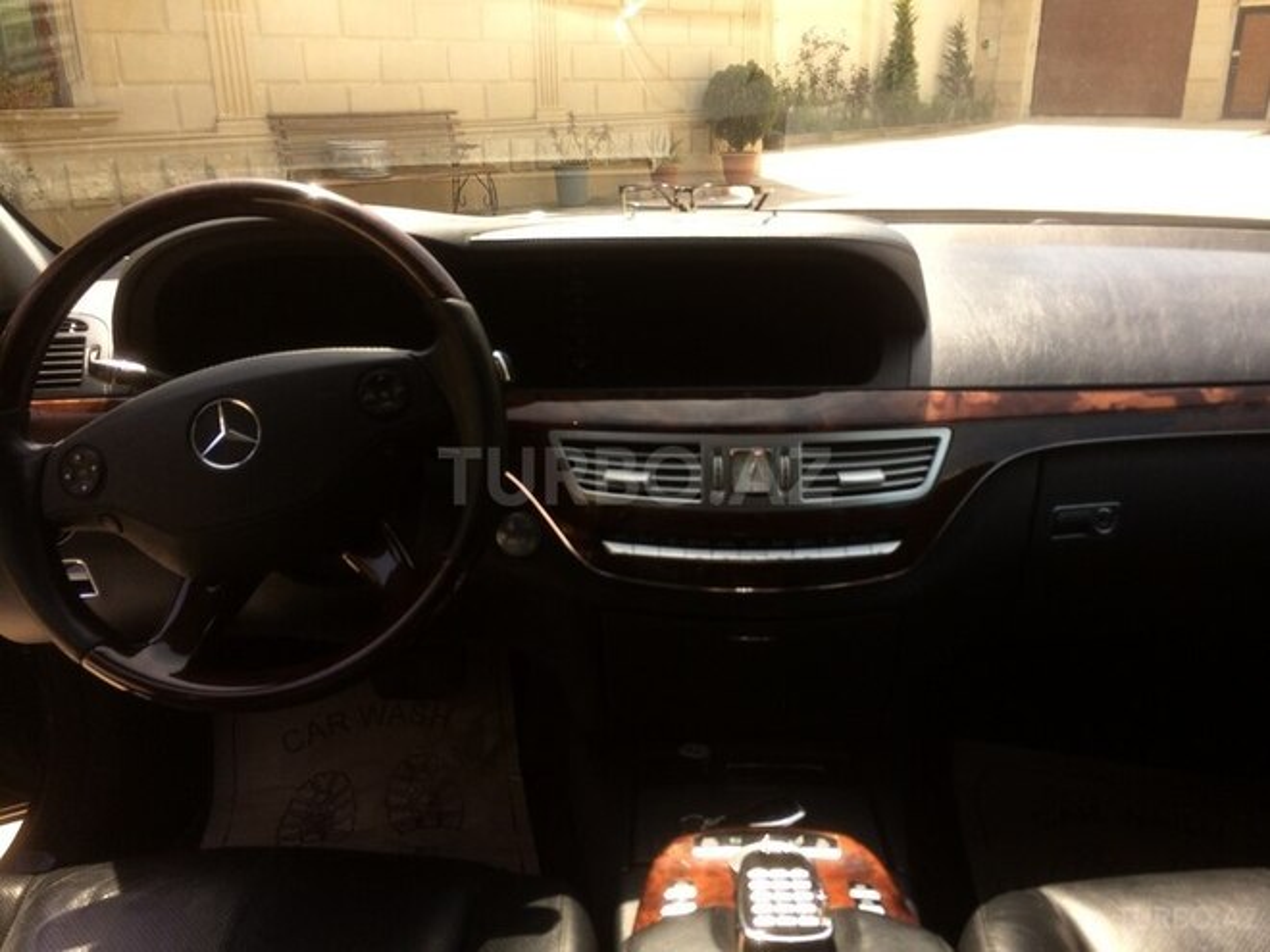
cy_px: 476
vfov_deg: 48.2
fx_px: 1064
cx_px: 635
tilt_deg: -24.2
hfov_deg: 61.7
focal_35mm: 29
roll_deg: -0.8
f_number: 2.2
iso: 32
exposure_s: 1/419
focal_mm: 4.15
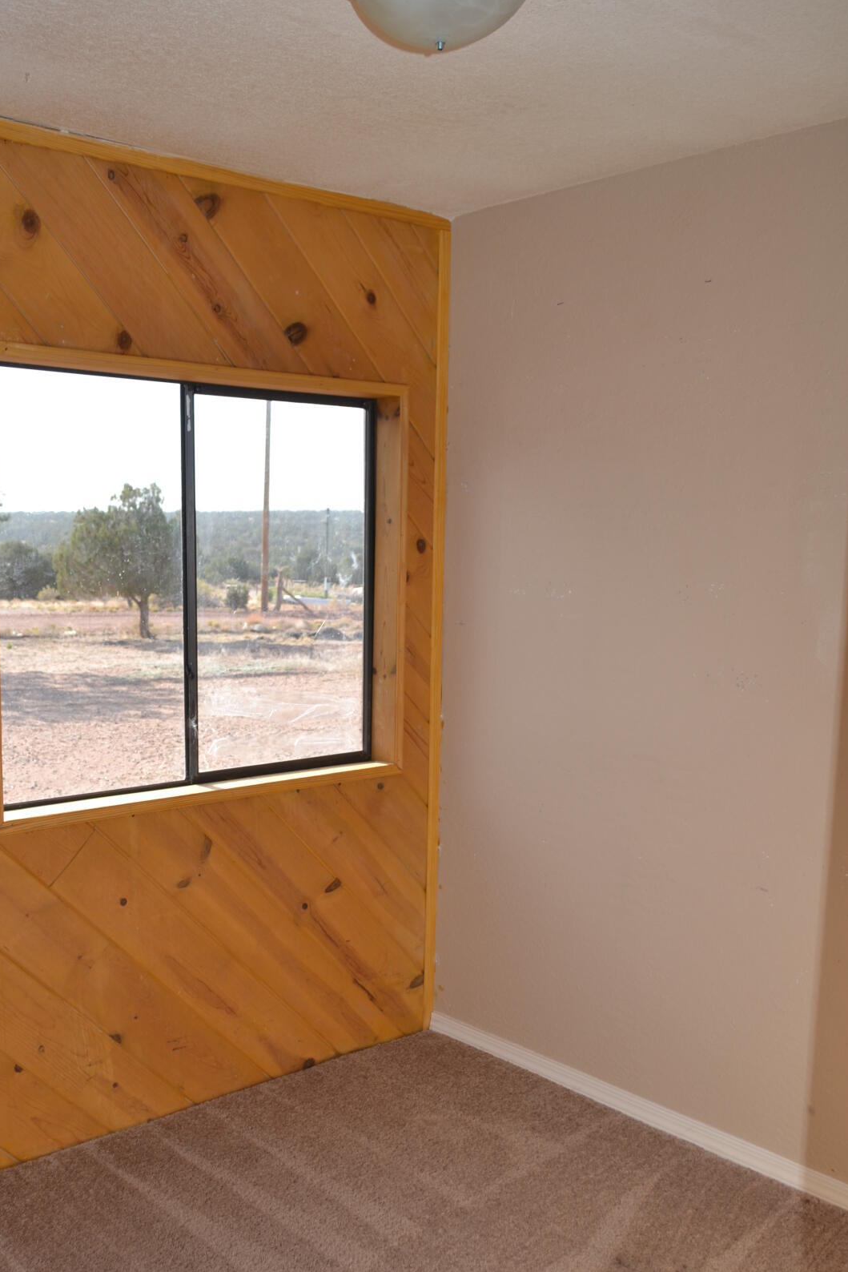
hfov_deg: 38.6
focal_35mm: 34
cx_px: 316
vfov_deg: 55.5
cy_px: 735
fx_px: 1201
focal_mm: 18
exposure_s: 1/200
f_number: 4.5
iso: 100
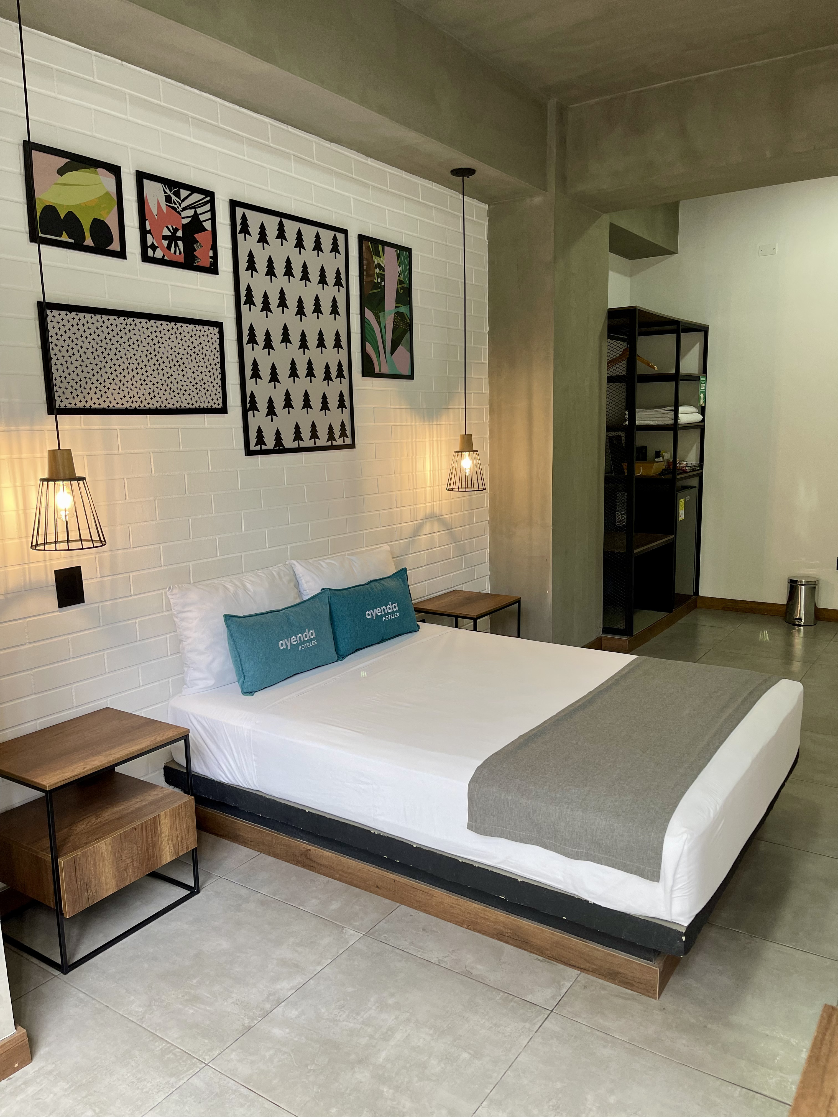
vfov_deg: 67.3
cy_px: 558
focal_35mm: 26
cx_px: 419
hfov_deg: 53.1
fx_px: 839
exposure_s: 1/60
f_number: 1.6
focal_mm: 5.1
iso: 80
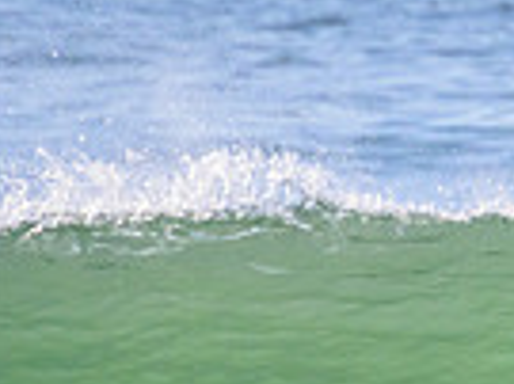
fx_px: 49209
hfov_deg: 0.6
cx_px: 902
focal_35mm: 3317
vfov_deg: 0.4
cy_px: 489
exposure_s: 1/2000
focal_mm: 800
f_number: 11
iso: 1600
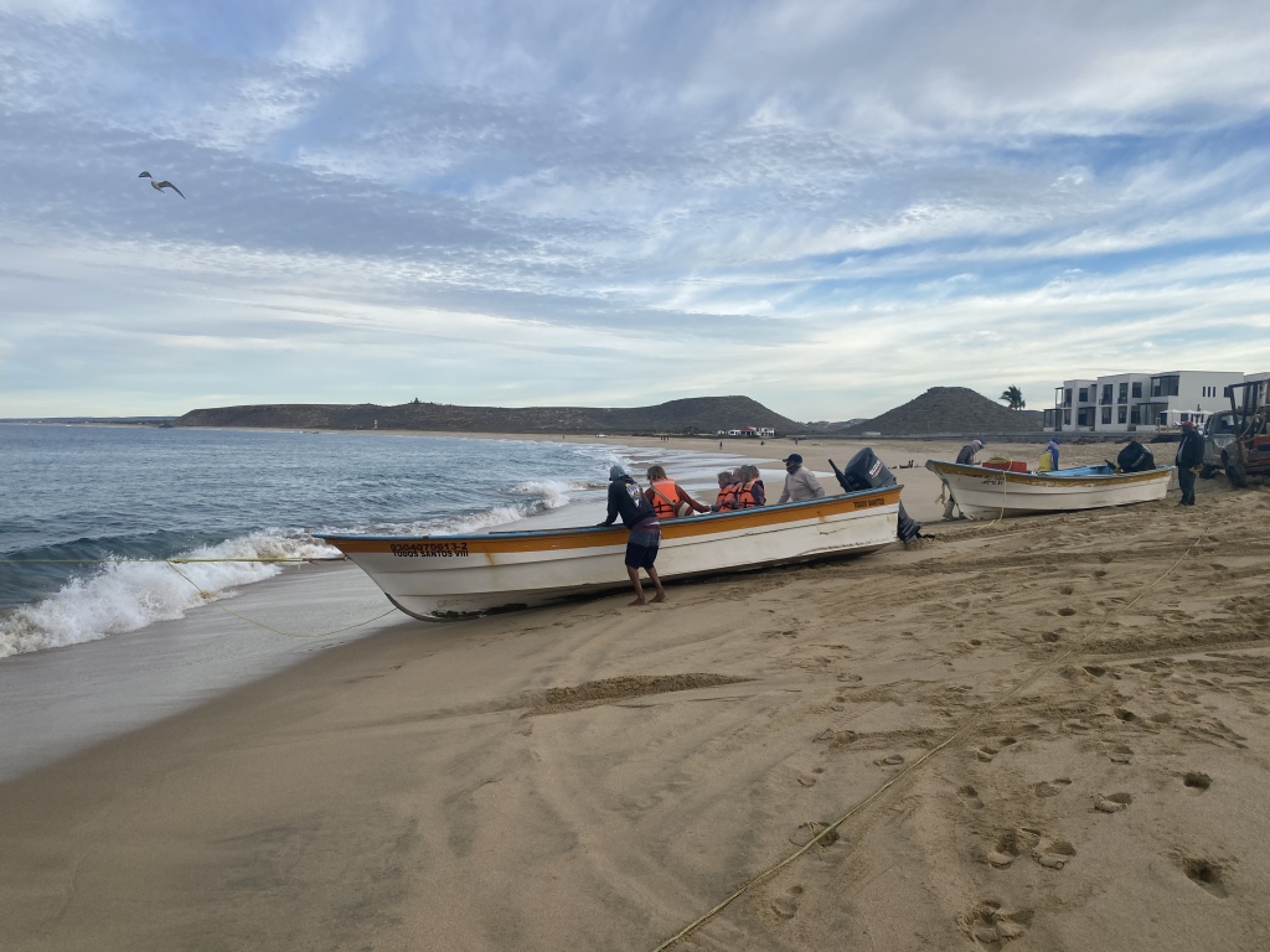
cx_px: 635
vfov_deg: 53.1
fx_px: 954
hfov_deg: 67.3
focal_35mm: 26
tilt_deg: -2.9
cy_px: 476
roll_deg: -1.3
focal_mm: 4.25
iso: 32
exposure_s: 1/1034
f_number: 1.8
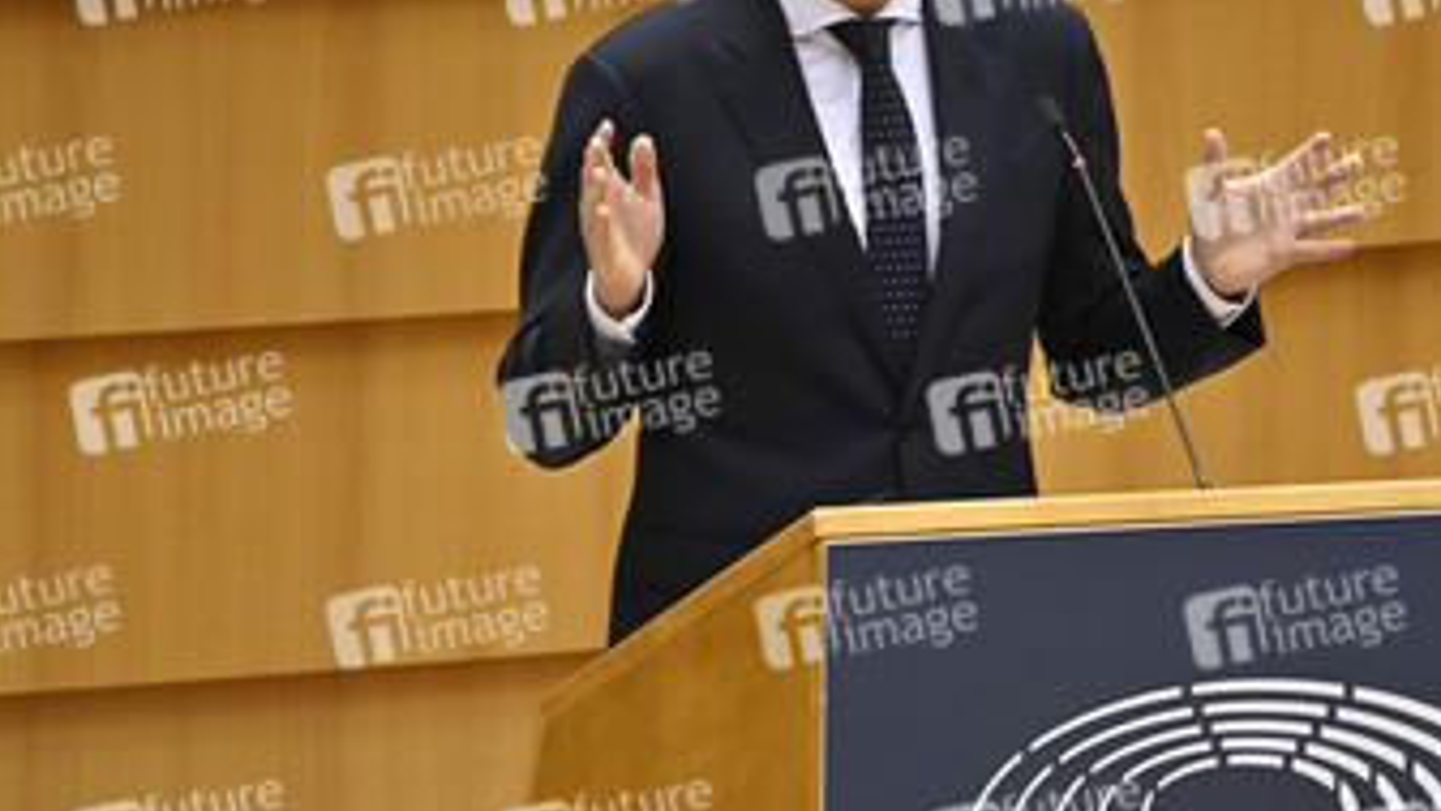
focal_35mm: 842
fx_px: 32172
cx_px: 924
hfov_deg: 2.6
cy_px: 296
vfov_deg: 1.4
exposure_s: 1/500
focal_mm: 600
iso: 4000
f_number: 6.3
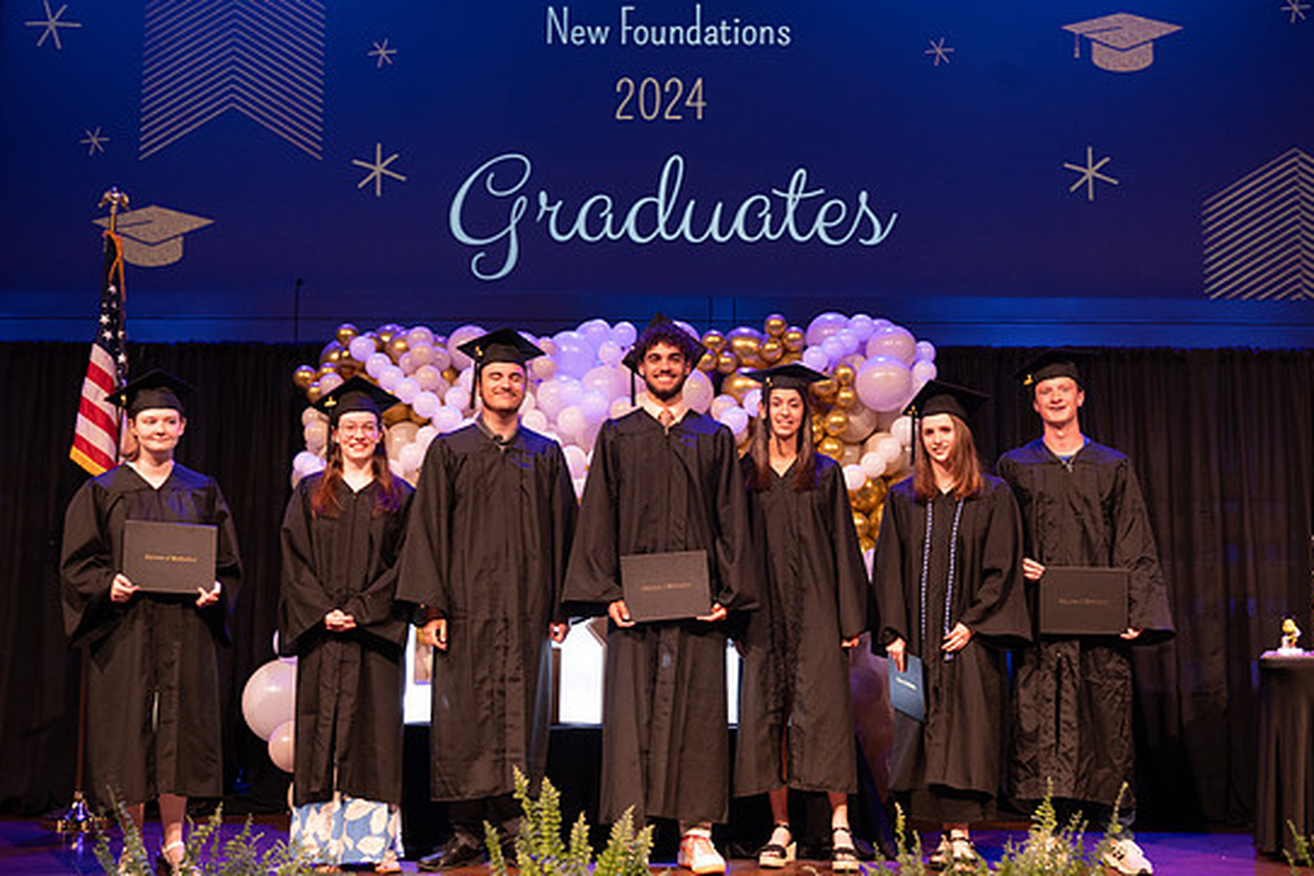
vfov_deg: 28.6
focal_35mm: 47
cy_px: 437
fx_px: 1715
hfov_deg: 41.9
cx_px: 673
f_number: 4
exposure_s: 1/200
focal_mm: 44
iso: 1600
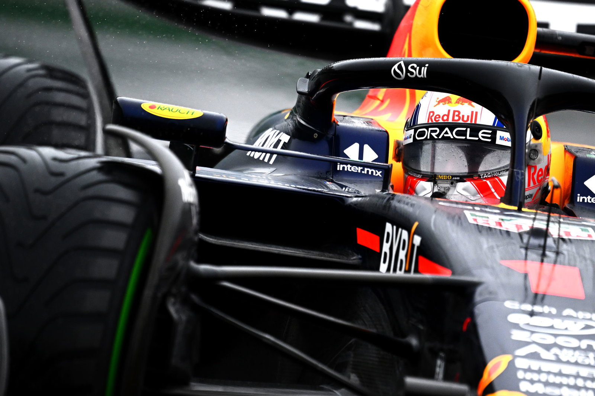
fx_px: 13880
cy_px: 198
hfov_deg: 2.5
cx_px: 298
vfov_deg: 1.6
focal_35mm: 840
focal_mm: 560
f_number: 4
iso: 1250
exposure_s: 1/2500
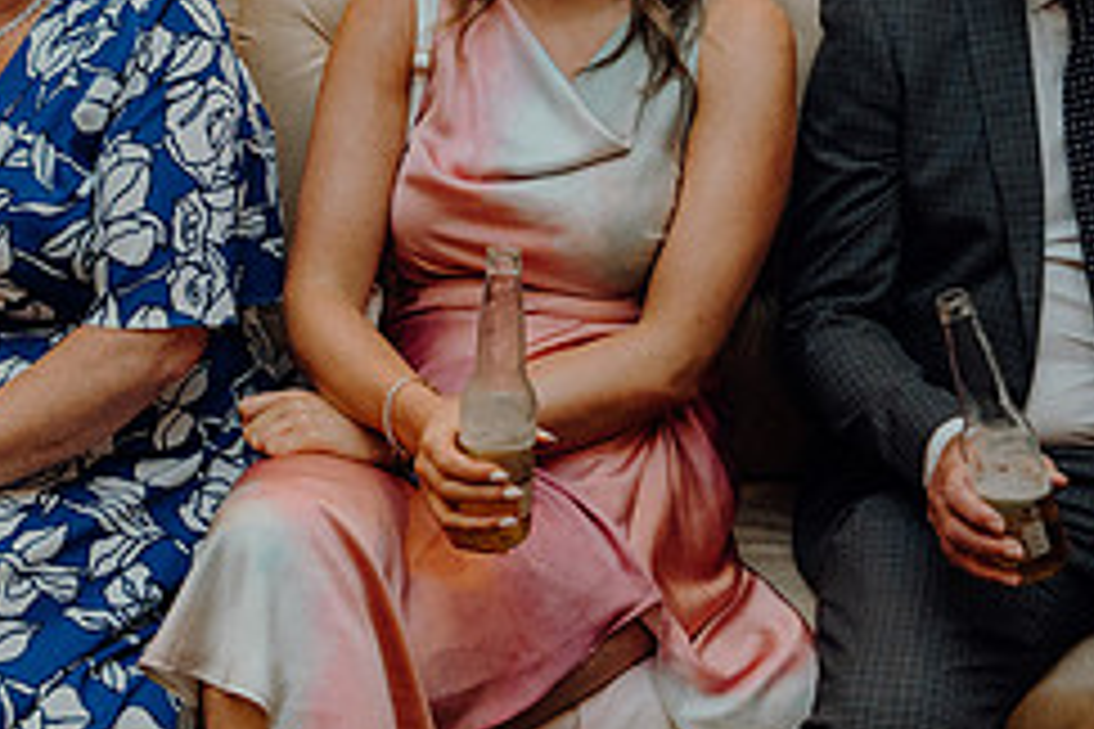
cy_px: 146
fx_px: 2249
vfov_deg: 18.3
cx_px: 491
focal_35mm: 74
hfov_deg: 27.3
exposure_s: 1/160
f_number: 3.5
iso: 2500
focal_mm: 31
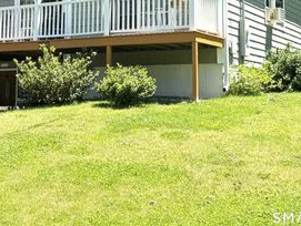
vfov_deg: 20.6
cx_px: 78
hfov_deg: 27.4
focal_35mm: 70
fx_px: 609
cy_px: 19
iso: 80
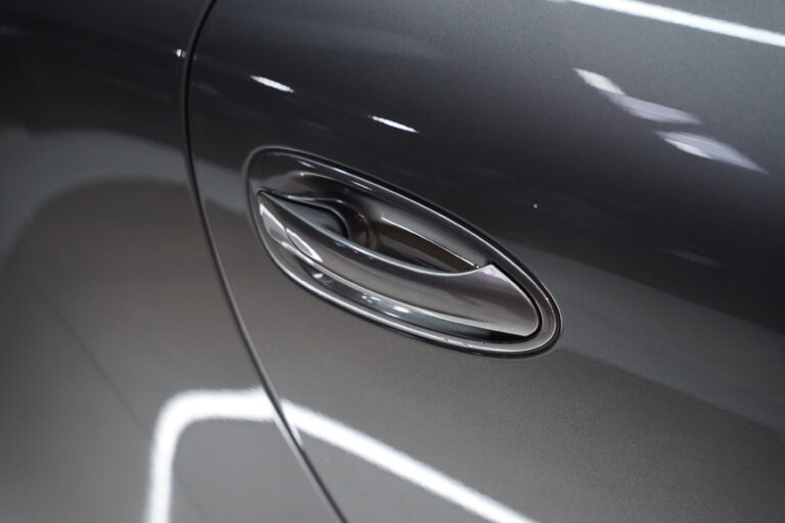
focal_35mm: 70
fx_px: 1526
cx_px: 392
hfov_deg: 28.8
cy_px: 262
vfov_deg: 19.5
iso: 1250
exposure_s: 1/80
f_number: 2.8
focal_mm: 70
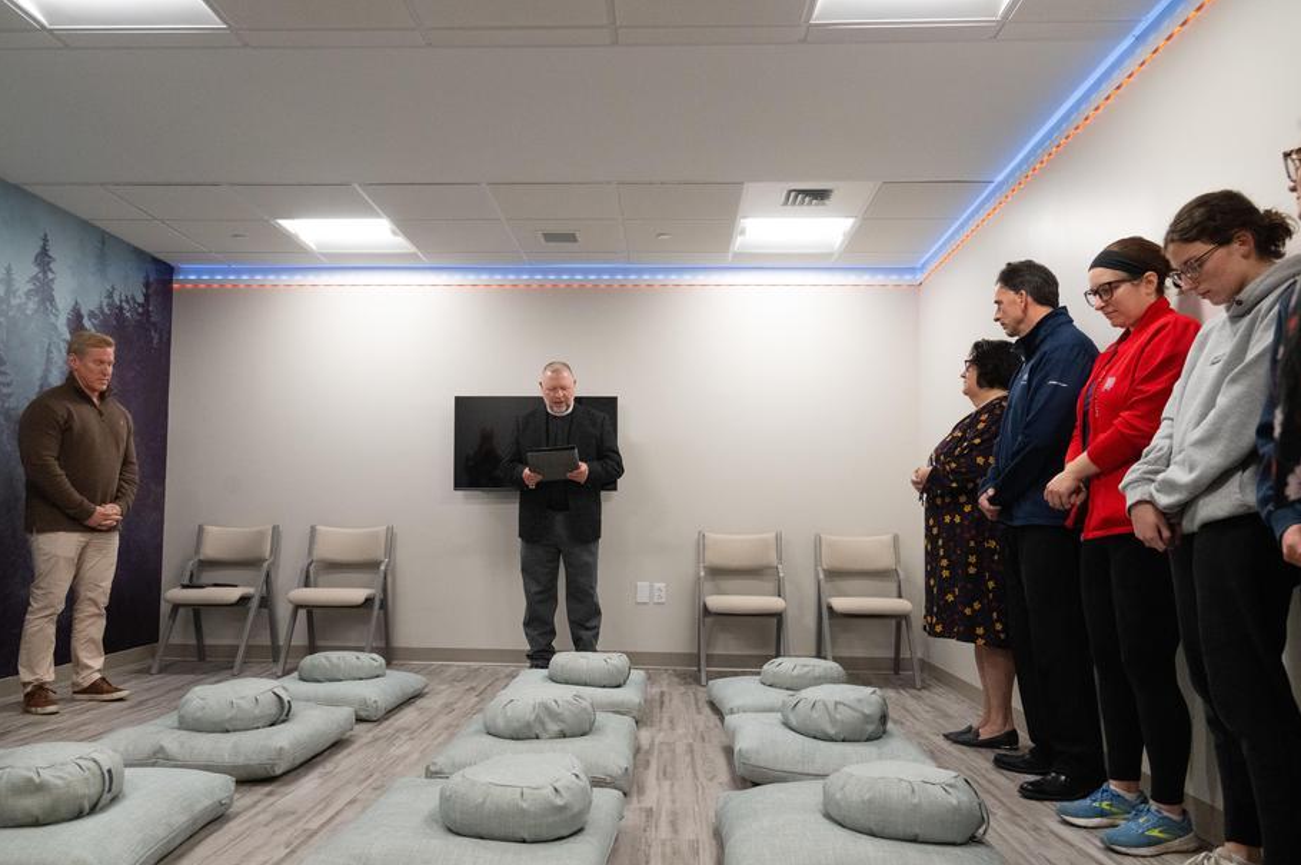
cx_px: 638
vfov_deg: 47.8
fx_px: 975
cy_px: 463
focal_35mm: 27
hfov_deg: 67.4
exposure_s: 1/200
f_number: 5
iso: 5000
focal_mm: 24
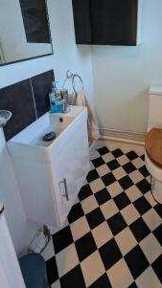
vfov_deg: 84.0
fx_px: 145
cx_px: 125
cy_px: 80
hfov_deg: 55.0
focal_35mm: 19
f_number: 1.95
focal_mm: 2.23
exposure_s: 1/23.8
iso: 58
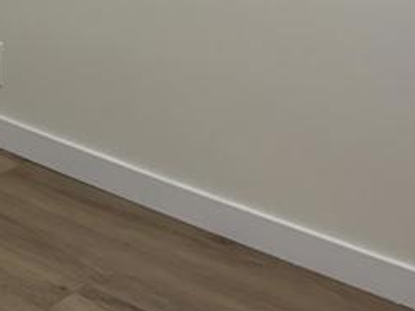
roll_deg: -1.6
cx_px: -166
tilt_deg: -5.0
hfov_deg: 18.1
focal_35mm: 99
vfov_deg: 13.5
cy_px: -241
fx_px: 1187
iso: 160
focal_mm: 6.76
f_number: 1.78
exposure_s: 1/120
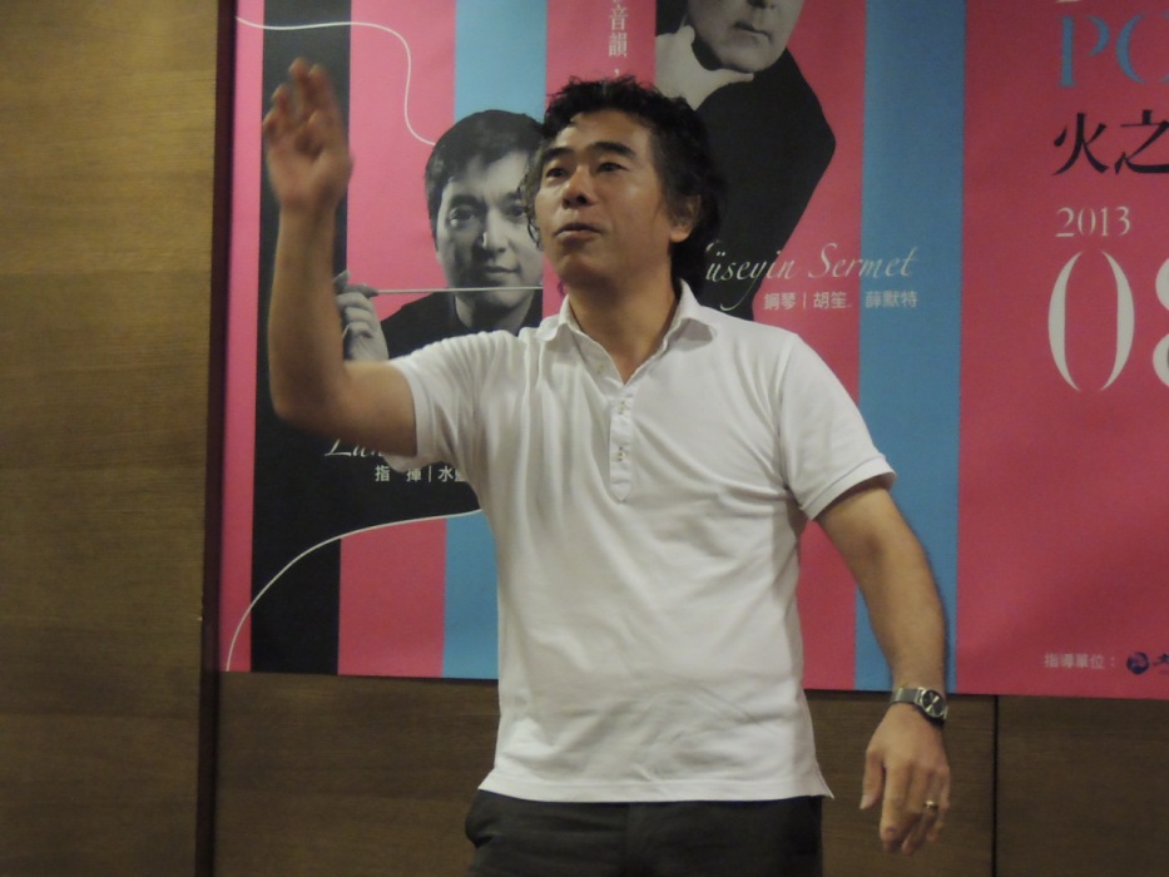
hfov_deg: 18.7
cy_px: 438
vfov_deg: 14.1
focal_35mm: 105
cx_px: 584
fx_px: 3546
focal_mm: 18.7
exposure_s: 1/60
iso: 1600
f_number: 4.2
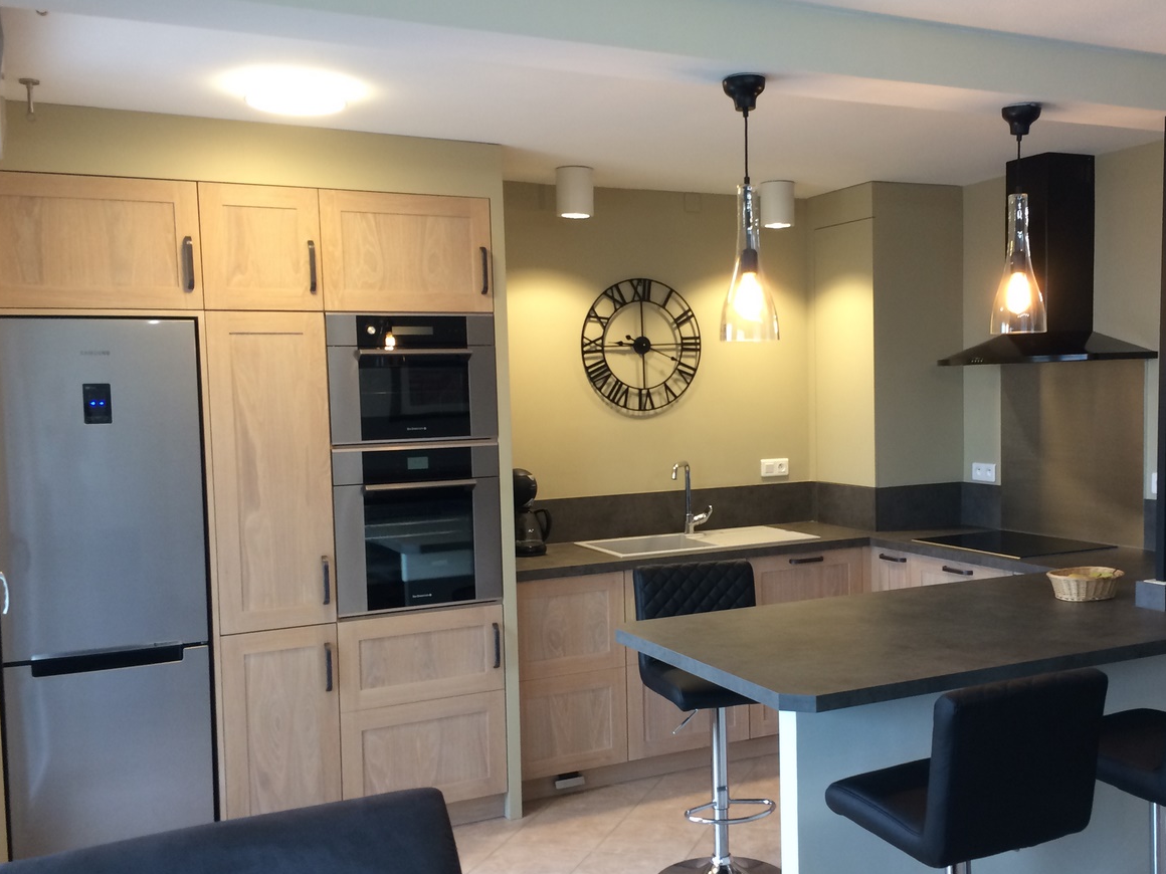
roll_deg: +1.9
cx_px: 695
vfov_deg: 39.6
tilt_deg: -5.3
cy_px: 470
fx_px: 1213
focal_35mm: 36
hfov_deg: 51.0
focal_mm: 4.15
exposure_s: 1/33
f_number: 2.2
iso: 100
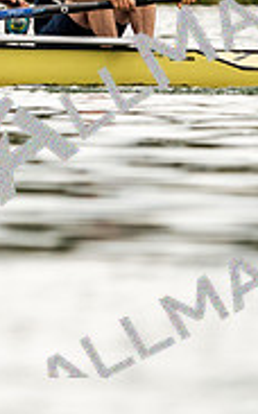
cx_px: -206
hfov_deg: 1.0
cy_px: -10
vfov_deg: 1.6
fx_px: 15269
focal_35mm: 1354
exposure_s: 1/2000
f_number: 6.3
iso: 400
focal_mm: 419
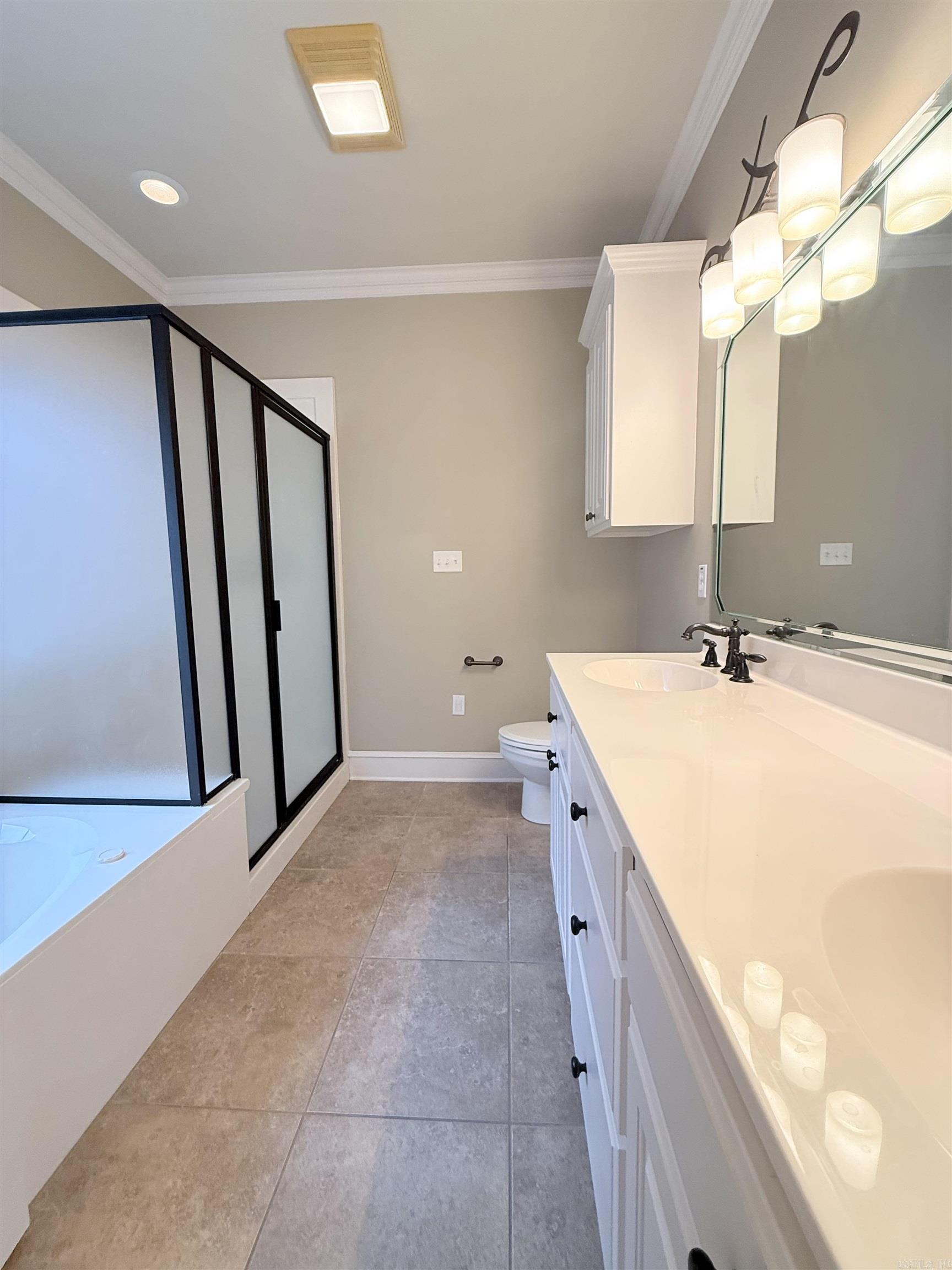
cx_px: 476
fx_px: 513
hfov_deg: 85.7
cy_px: 635
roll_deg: +0.3
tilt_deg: -5.6
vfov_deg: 102.1
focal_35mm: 14
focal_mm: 2.22
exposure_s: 1/120
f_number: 2.2
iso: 160
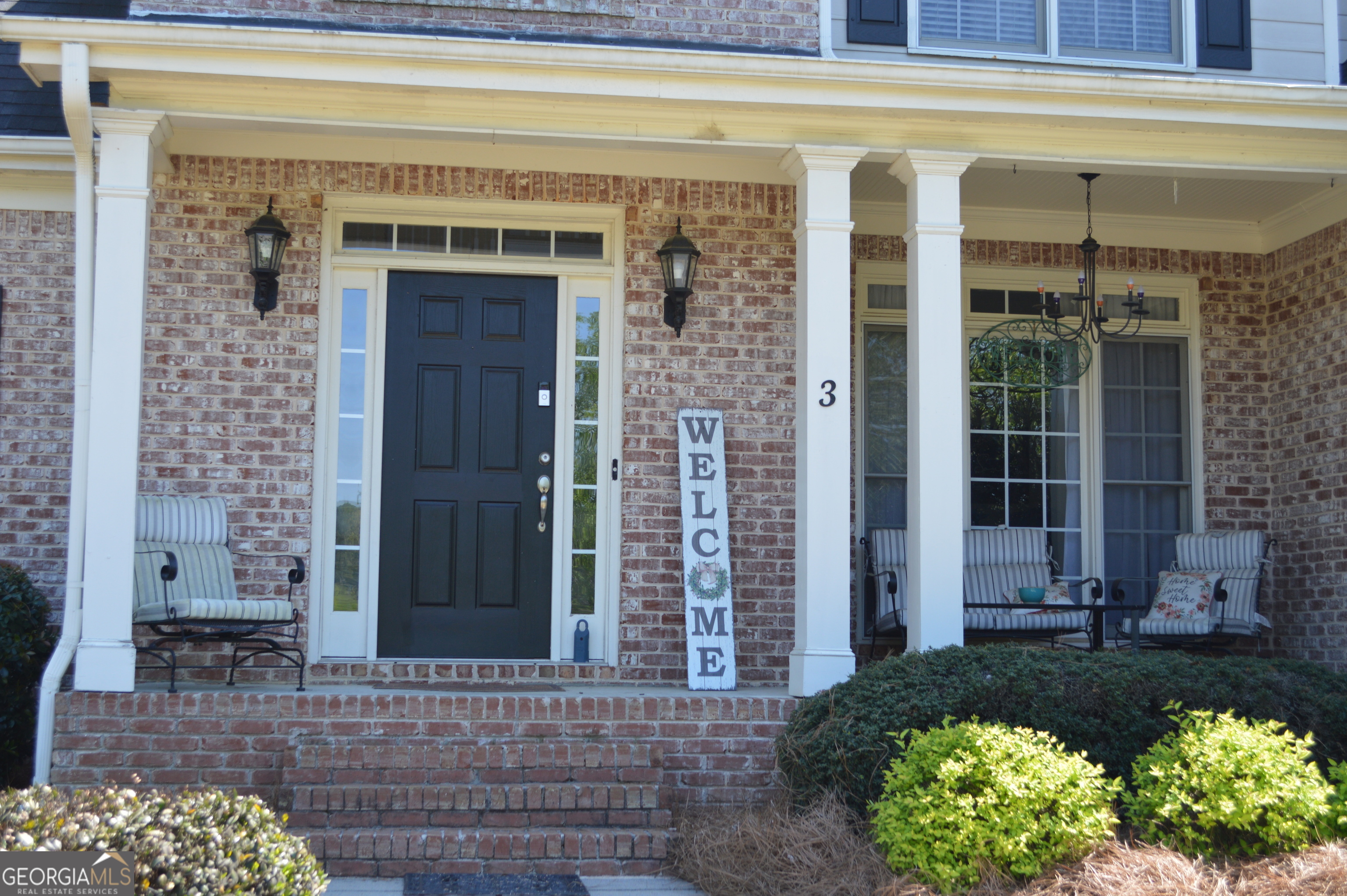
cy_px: 448
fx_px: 1795
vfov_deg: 28.0
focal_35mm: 48
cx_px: 674
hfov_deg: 41.1
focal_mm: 32
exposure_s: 1/125
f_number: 5.6
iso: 140
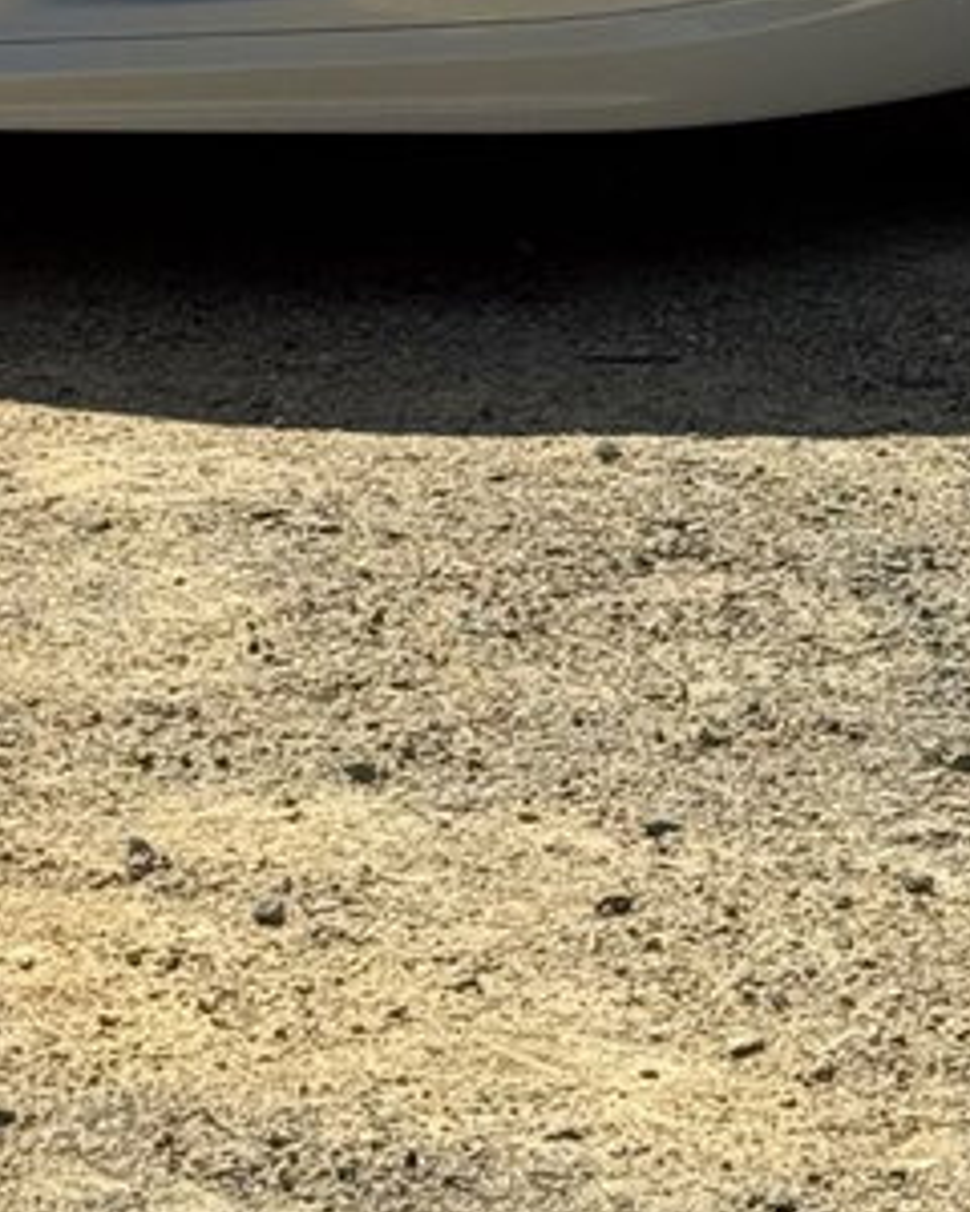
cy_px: -1279
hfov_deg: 7.3
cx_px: 639
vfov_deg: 8.6
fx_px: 7644
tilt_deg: +0.9
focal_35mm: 213
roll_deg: +1.3
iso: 80
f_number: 1.78
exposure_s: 1/2146
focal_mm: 6.76
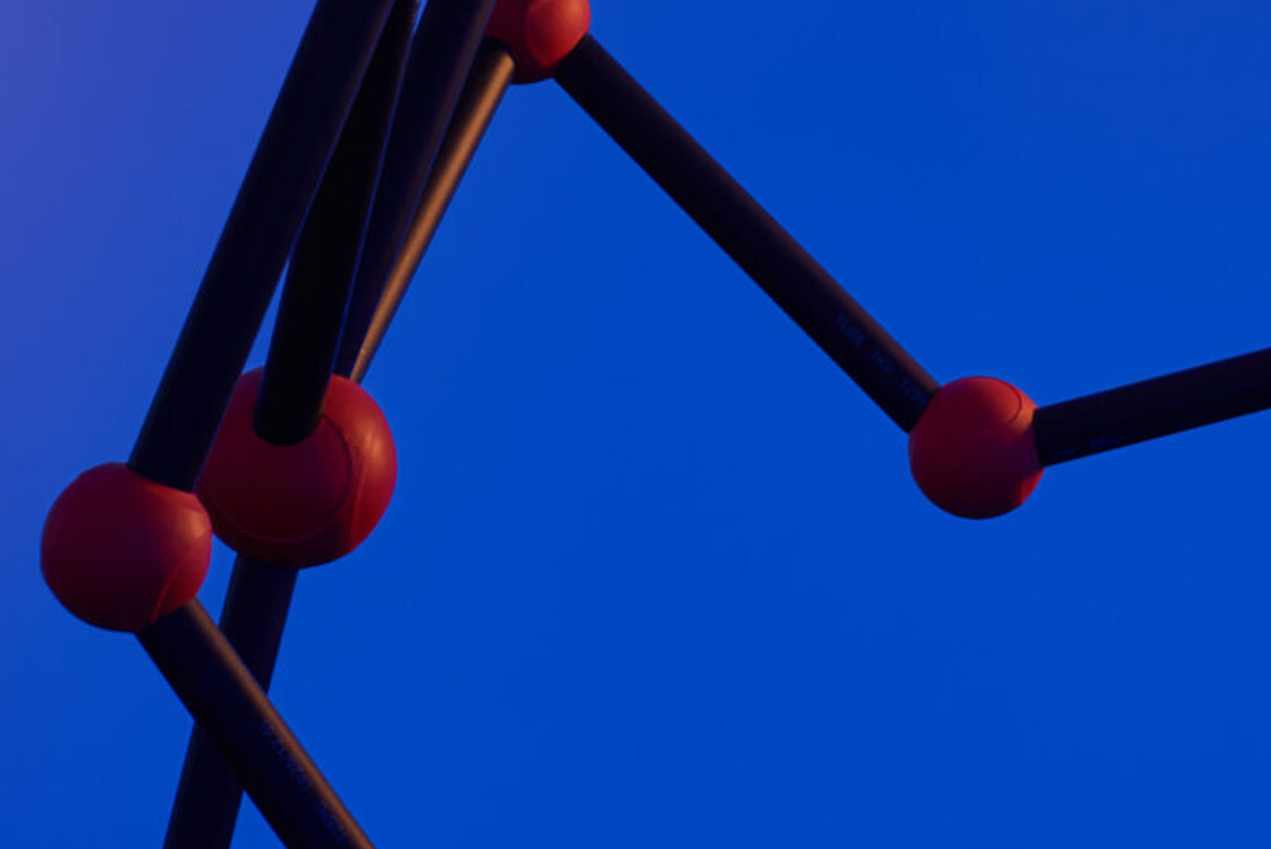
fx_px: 4345
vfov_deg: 11.0
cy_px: -165
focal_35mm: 123
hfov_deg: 16.0
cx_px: 1497
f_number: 11
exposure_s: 4
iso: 100
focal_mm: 50
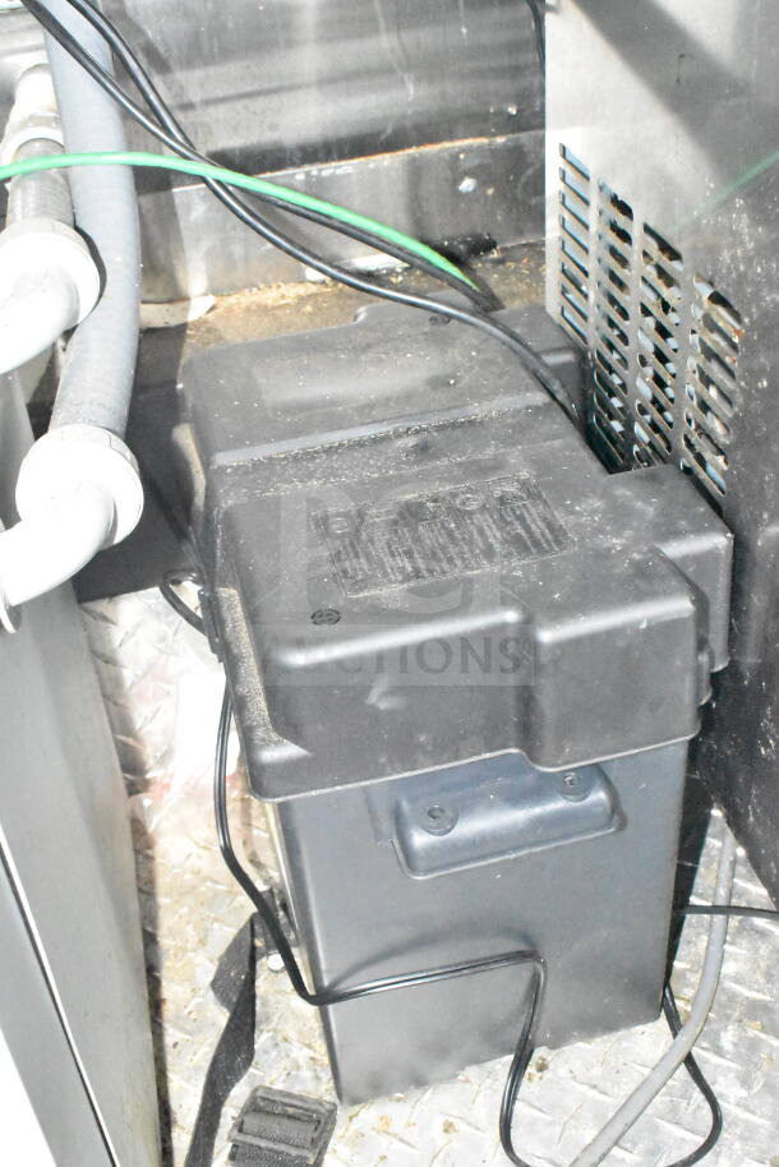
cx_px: 390
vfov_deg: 46.4
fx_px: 1362
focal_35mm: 42
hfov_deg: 31.9
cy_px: 584
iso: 25600
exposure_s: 1/60
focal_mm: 28
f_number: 11
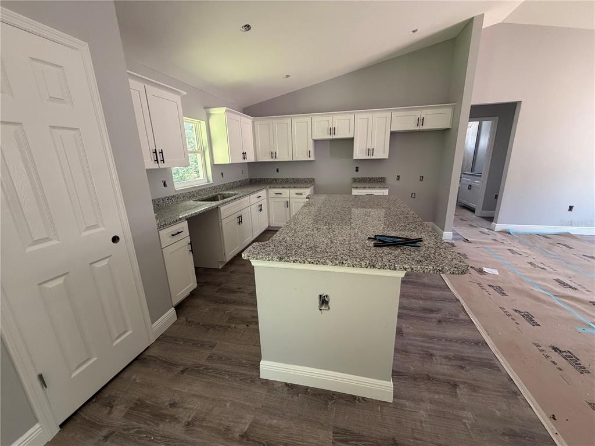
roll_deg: +2.2
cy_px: 223
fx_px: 241
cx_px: 298
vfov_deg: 85.7
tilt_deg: -14.3
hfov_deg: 102.1
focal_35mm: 14
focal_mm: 2.22
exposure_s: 1/96
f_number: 2.2
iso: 320
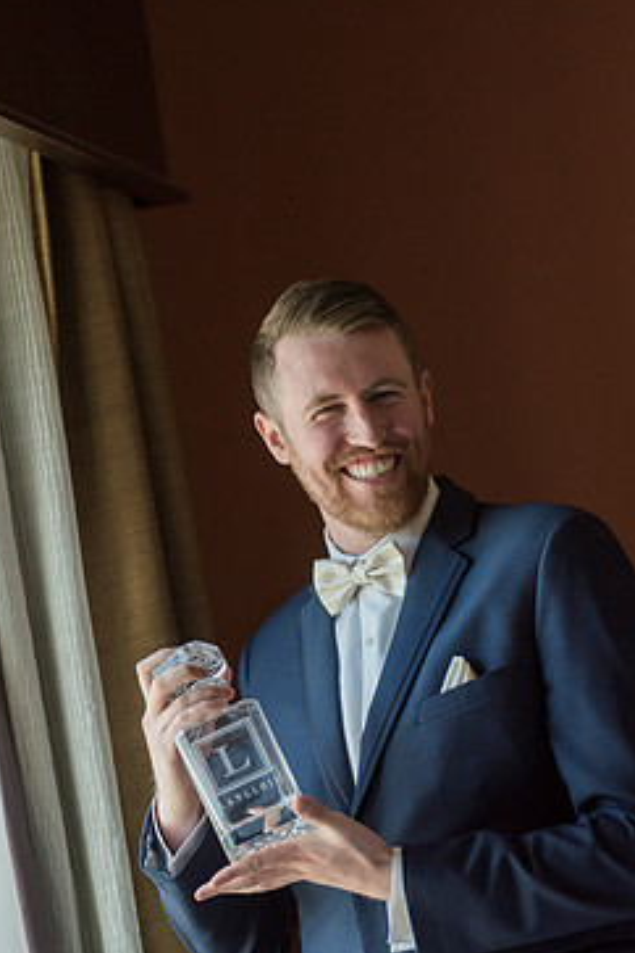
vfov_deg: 15.8
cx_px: 359
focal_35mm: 130
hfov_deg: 10.5
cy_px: 557
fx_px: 3439
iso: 2500
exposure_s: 1/1600
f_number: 3.5
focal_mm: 105
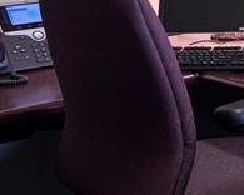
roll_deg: +1.0
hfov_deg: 12.4
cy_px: -52
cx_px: 518
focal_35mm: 133
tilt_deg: -6.5
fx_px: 960
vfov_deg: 11.3
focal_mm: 5.96
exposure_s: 1/60
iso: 160
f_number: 1.6
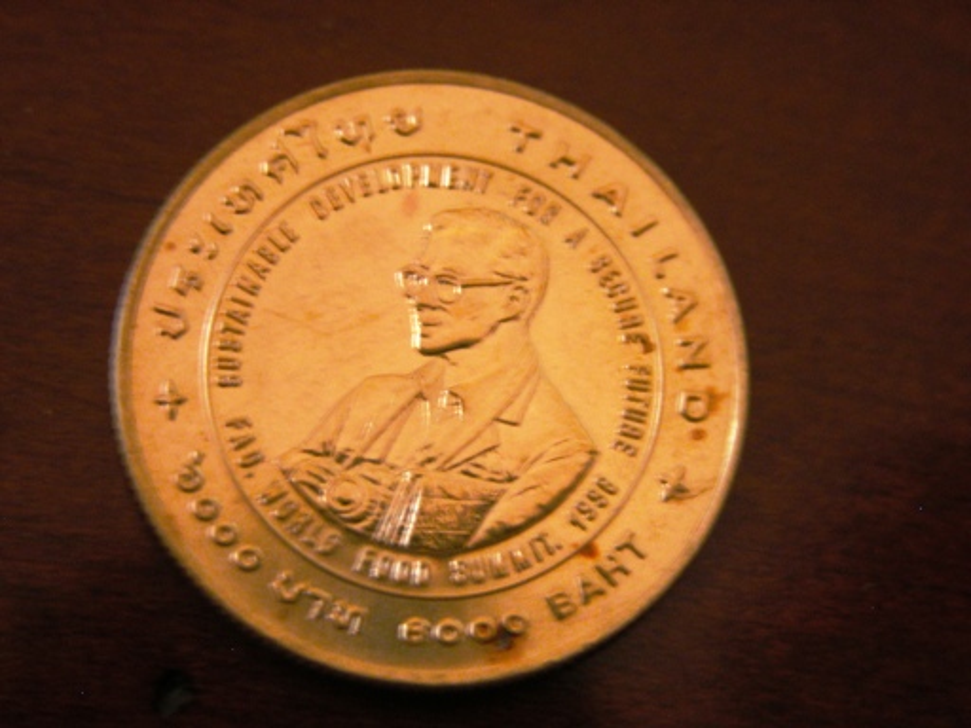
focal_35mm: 116
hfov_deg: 17.0
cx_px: 486
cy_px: 364
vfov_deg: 12.8
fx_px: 3254
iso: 294
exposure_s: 1/4.2
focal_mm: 29.5
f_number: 3.7
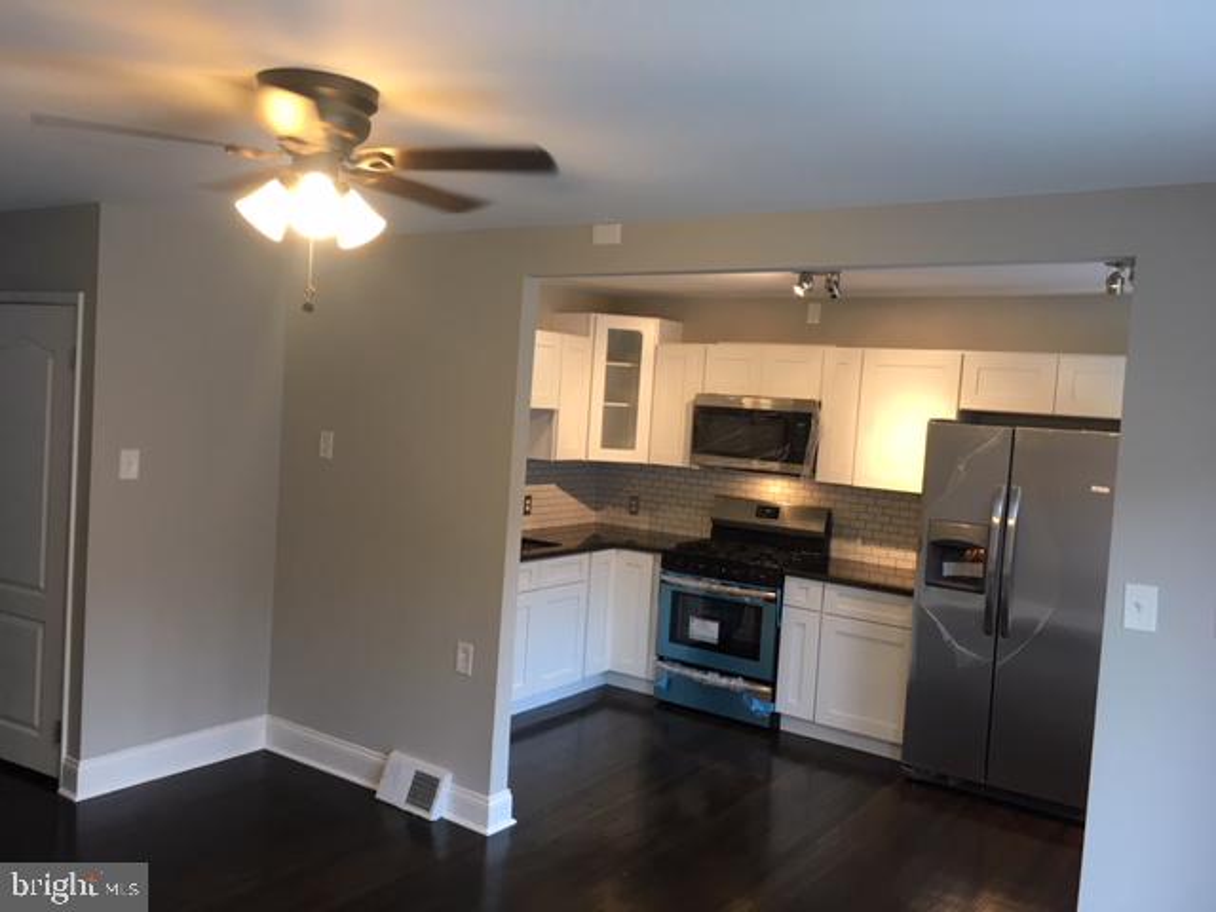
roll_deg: -3.1
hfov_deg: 61.7
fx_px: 1019
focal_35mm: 29
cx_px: 608
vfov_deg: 48.2
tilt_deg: -3.5
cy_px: 456
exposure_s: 1/30
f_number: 2.2
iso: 64
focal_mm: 4.15
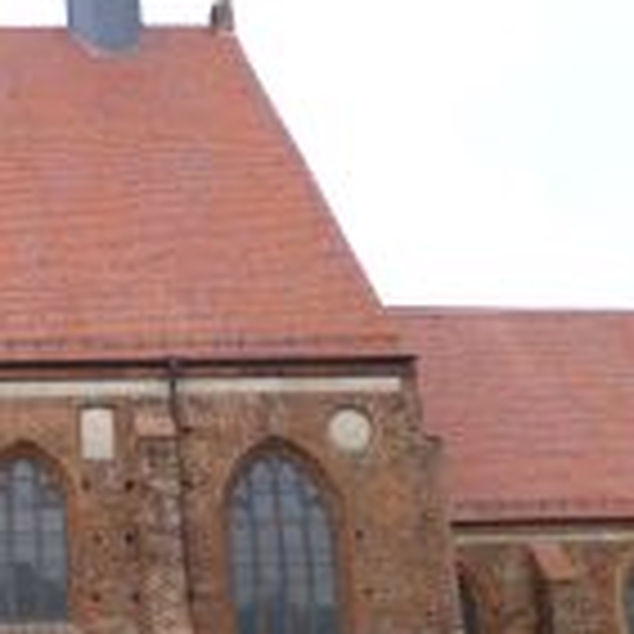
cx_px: -40
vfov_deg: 28.1
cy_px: 486
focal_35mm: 60
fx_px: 1243
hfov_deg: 26.6
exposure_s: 1/640
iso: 100
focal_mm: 4.3
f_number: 2.5
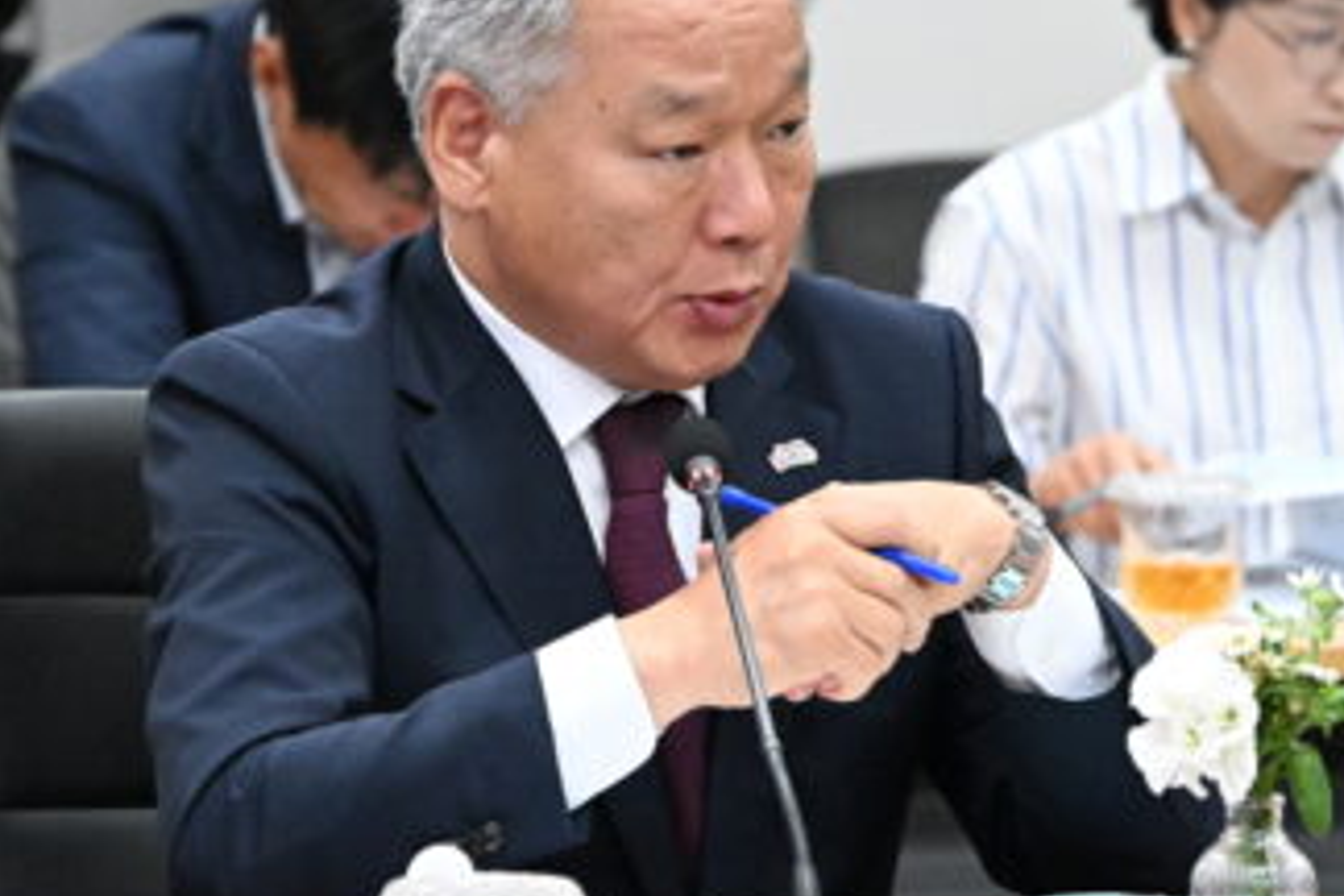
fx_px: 14746
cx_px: 722
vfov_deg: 3.5
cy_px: 344
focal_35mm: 395
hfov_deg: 5.2
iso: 12800
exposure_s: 1/200
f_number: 6.3
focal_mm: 200
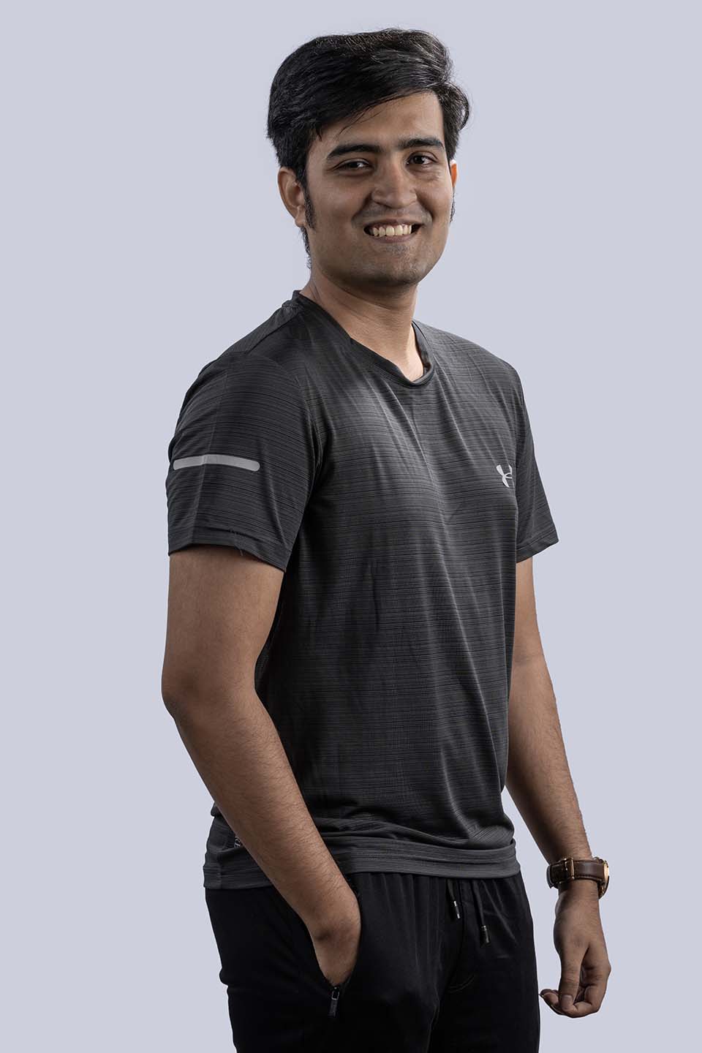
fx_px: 3071
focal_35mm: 105
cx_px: 351
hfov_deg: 13.0
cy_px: 526
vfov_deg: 19.5
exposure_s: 1/200
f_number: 11
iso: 80
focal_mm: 105
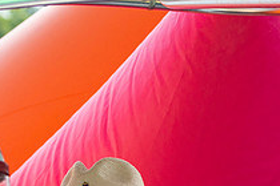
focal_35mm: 307
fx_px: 2388
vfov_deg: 4.5
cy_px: 235
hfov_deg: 6.7
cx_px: 81
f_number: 4
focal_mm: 70
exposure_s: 1/2500
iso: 320
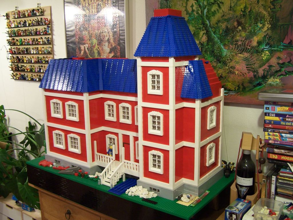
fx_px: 322
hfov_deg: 49.0
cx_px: 146
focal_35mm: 38
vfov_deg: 37.7
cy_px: 110
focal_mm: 6.3
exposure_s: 1/3
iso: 80
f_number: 2.8
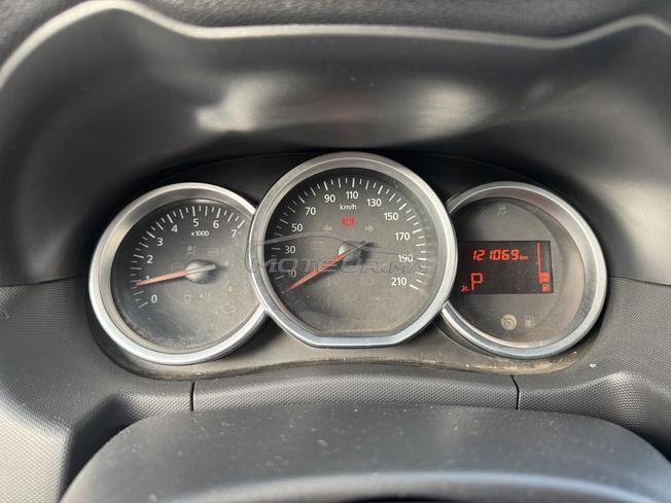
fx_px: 465
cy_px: 252
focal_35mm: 24
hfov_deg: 71.6
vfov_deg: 56.8
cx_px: 336
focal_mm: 6.76
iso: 160
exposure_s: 1/121
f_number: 1.78
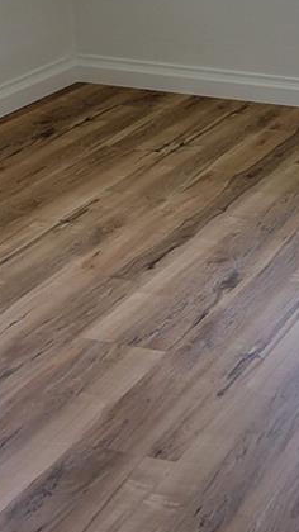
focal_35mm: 81
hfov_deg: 13.7
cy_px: 34
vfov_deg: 25.3
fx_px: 1143
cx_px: 500
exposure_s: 1/241
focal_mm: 5.4
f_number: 1.8
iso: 40
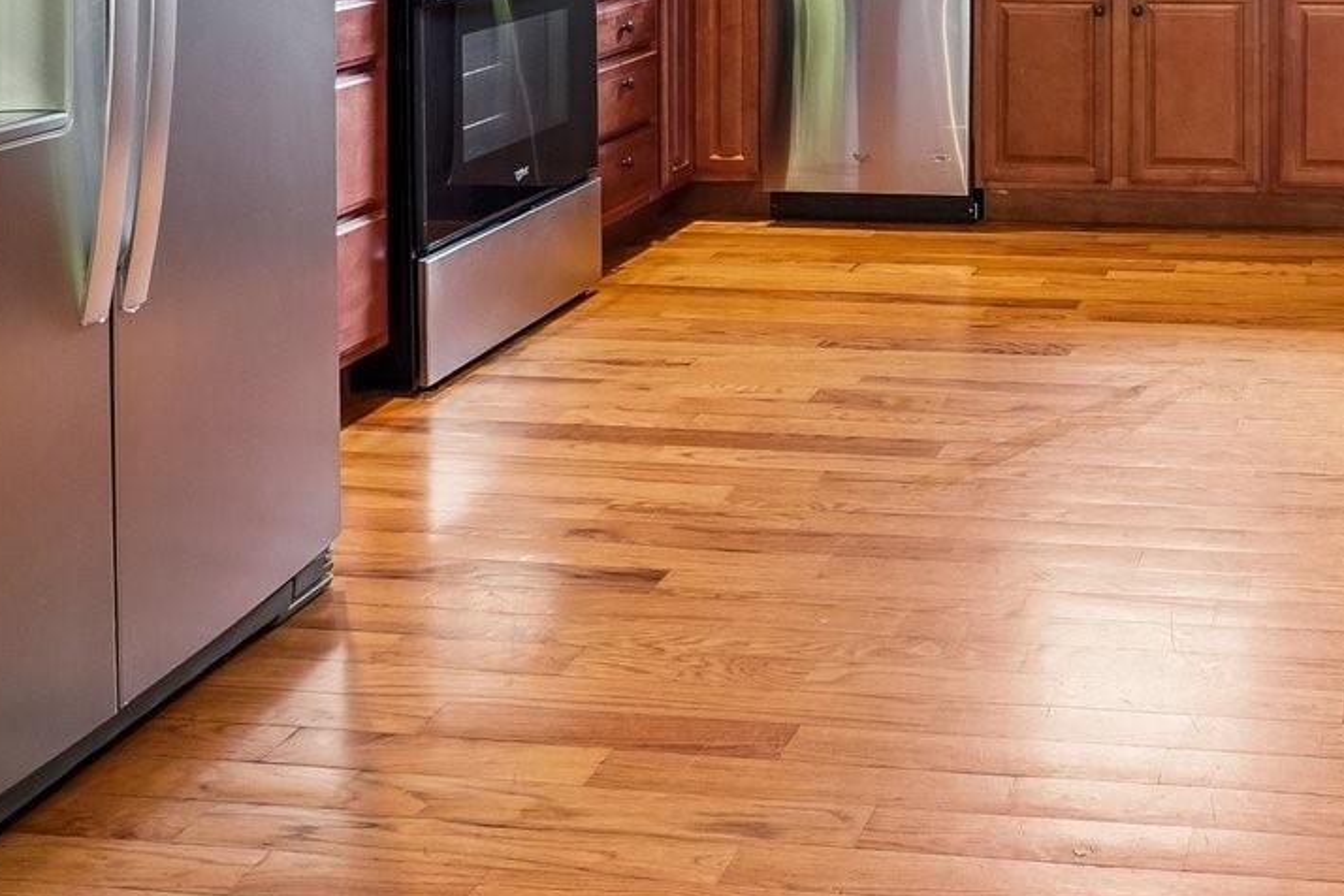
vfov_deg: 27.3
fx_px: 1605
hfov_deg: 41.0
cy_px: -197
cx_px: 1267
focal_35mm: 43
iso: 400
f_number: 8
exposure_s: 1/13
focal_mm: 10
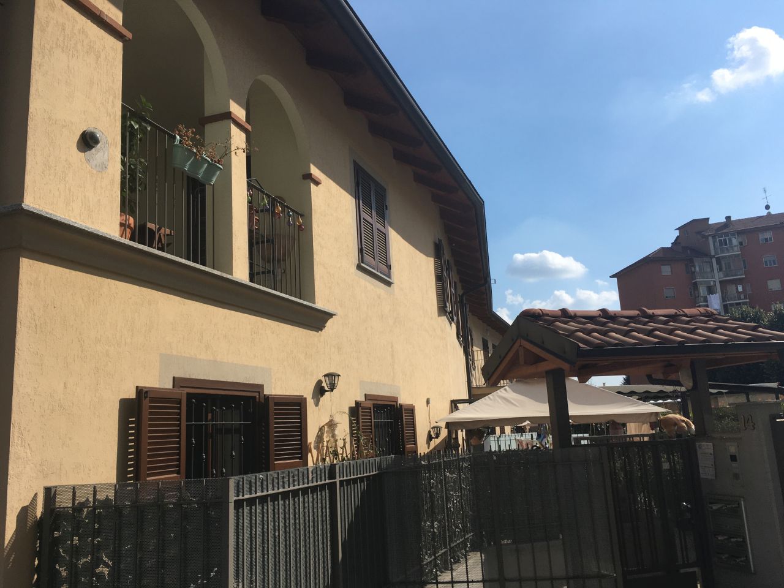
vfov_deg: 48.2
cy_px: 294
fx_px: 657
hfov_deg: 61.7
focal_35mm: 29
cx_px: 392
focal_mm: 4.15
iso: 25
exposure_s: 1/2481
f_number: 2.2
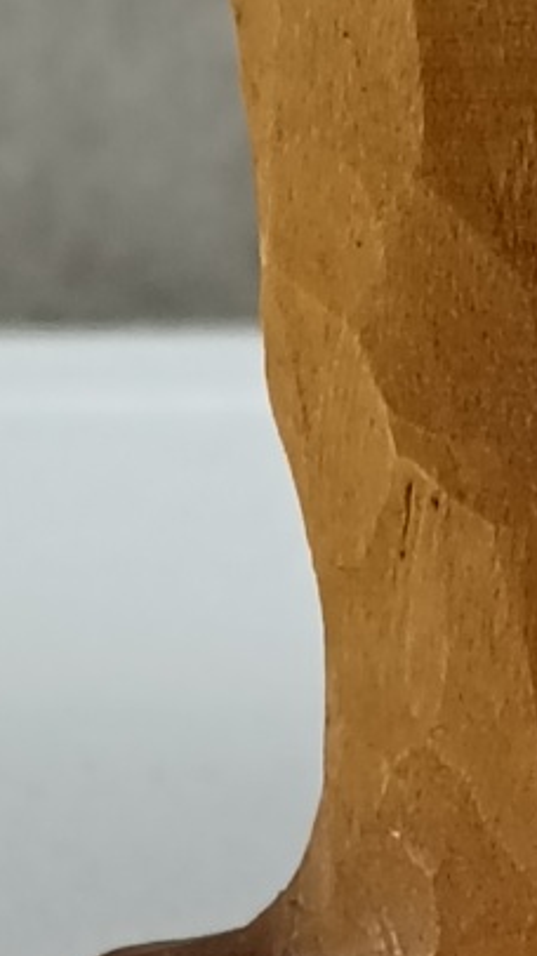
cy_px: 958
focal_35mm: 249
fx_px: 6311
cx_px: 590
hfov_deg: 4.9
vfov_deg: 8.6
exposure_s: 1/100
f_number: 1.9
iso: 376
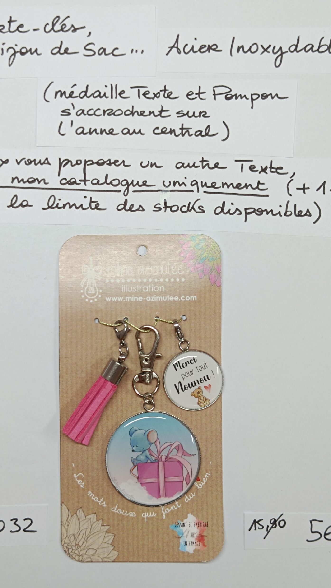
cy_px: 290
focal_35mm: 27
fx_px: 421
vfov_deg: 69.9
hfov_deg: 42.8
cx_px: 140
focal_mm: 5.59
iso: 118
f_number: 1.88
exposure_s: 1/101
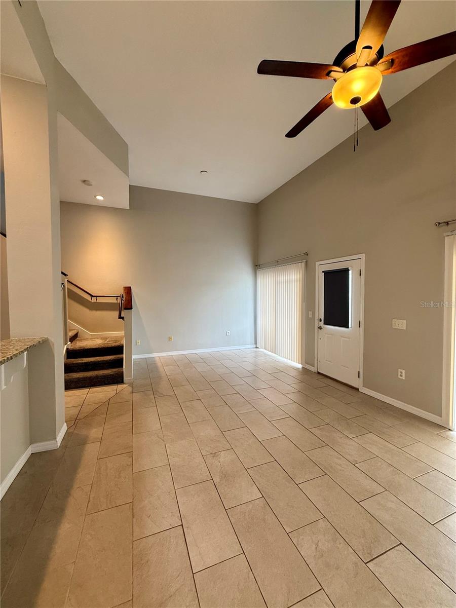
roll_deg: -0.5
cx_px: 228
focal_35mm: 14
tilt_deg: -2.0
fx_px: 246
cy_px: 304
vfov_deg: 102.1
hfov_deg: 85.7
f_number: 2.2
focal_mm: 2.22
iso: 125
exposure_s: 1/120
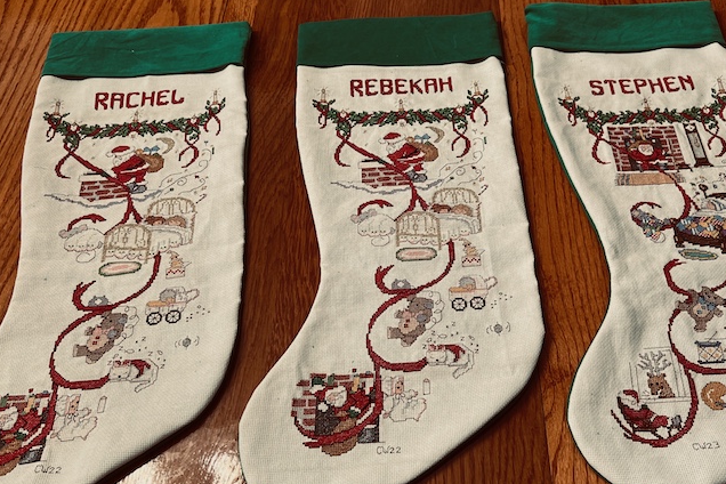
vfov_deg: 38.7
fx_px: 686
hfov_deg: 55.6
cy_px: 293
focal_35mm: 34
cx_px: 414
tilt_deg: -56.8
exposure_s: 1/60
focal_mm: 5.7
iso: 160
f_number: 1.5
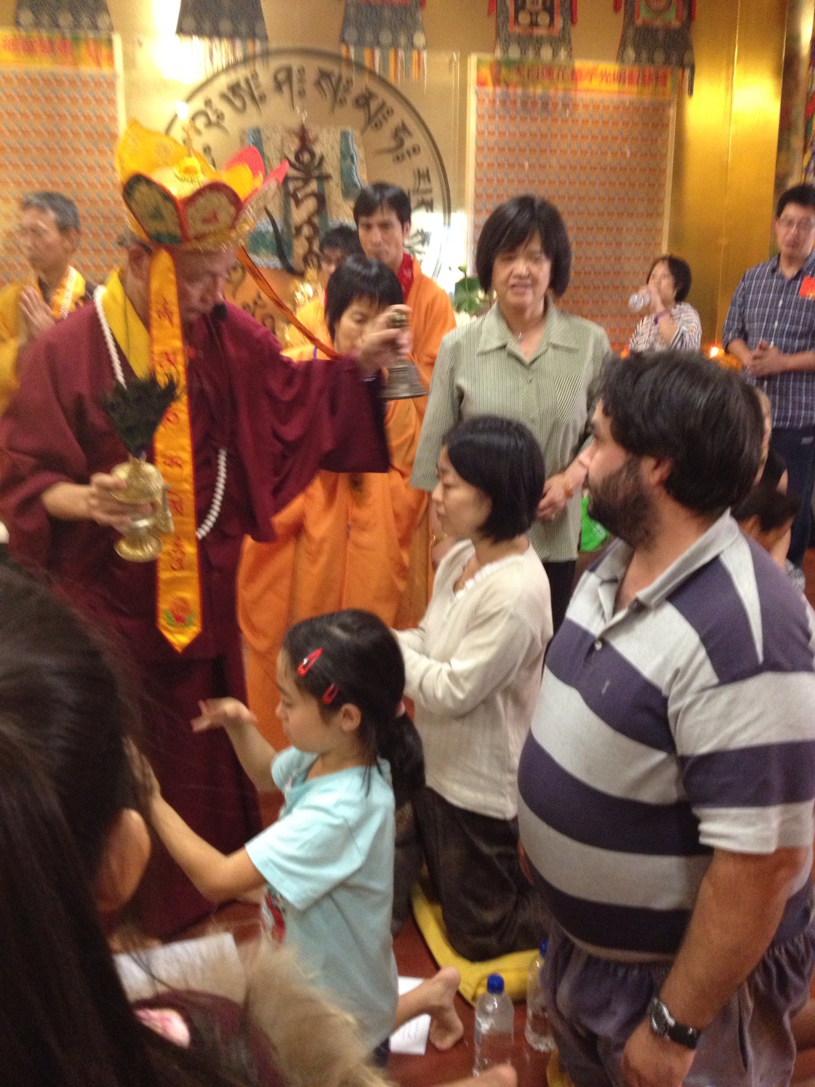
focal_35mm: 35
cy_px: 544
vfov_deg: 52.6
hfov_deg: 40.7
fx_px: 1099
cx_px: 408
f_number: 2.4
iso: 400
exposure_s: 1/20
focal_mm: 4.28
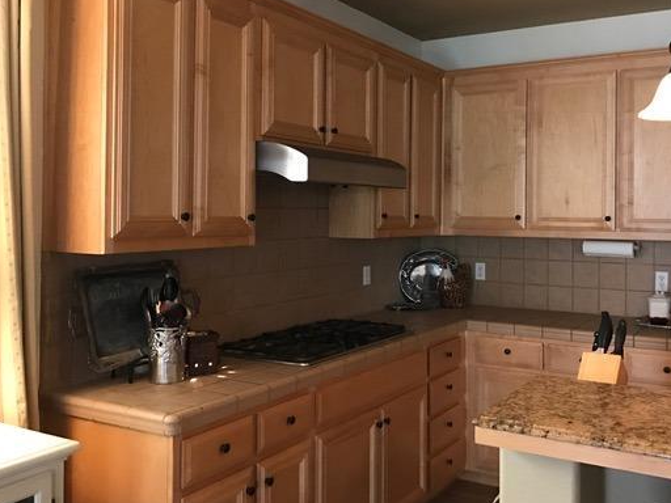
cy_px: 216
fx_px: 678
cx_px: 413
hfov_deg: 52.2
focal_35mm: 35
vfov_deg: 40.6
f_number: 1.8
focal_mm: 3.99
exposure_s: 1/9
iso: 100
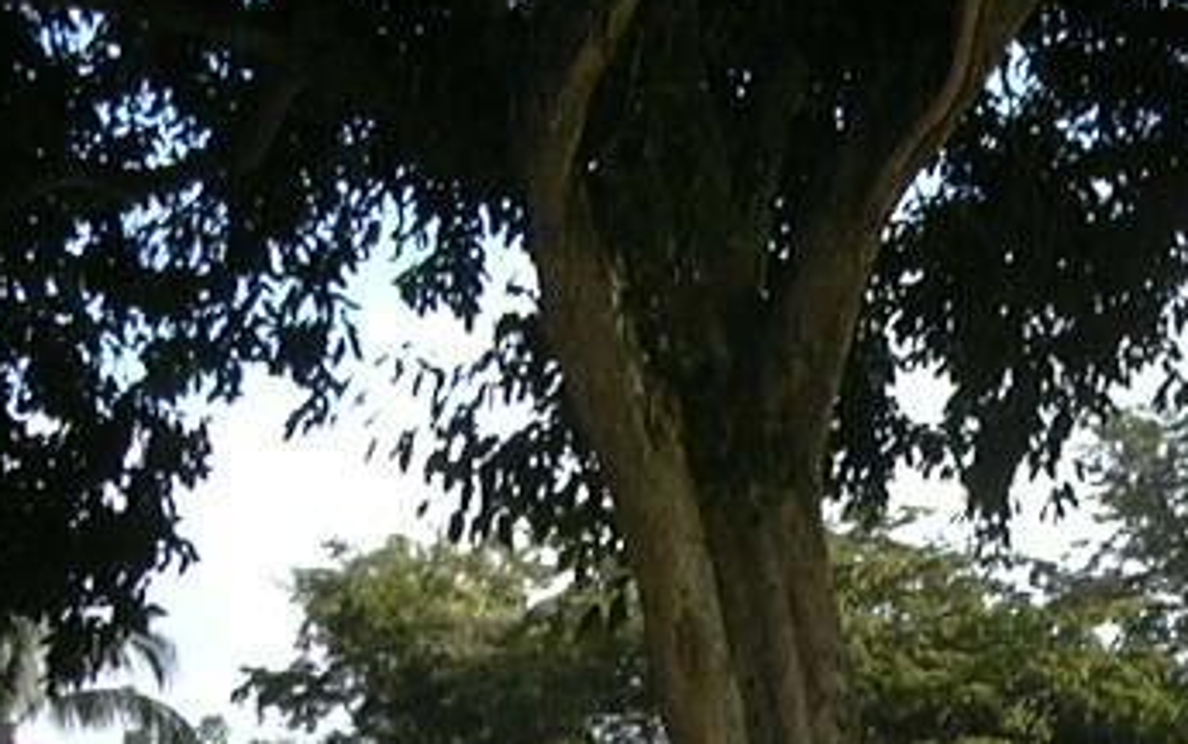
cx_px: 1663
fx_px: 3563
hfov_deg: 17.4
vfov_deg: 11.2
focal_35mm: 110
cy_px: 1278
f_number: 8
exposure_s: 1/70.3
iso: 100
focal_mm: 5.4
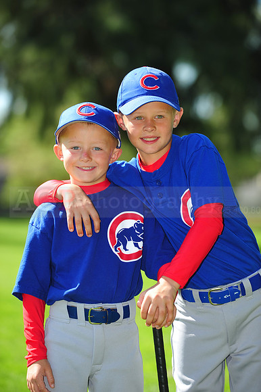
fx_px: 1905
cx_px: 130
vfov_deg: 11.8
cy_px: 196
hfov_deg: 7.8
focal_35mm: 175
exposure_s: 1/640
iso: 200
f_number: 4.5
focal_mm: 175
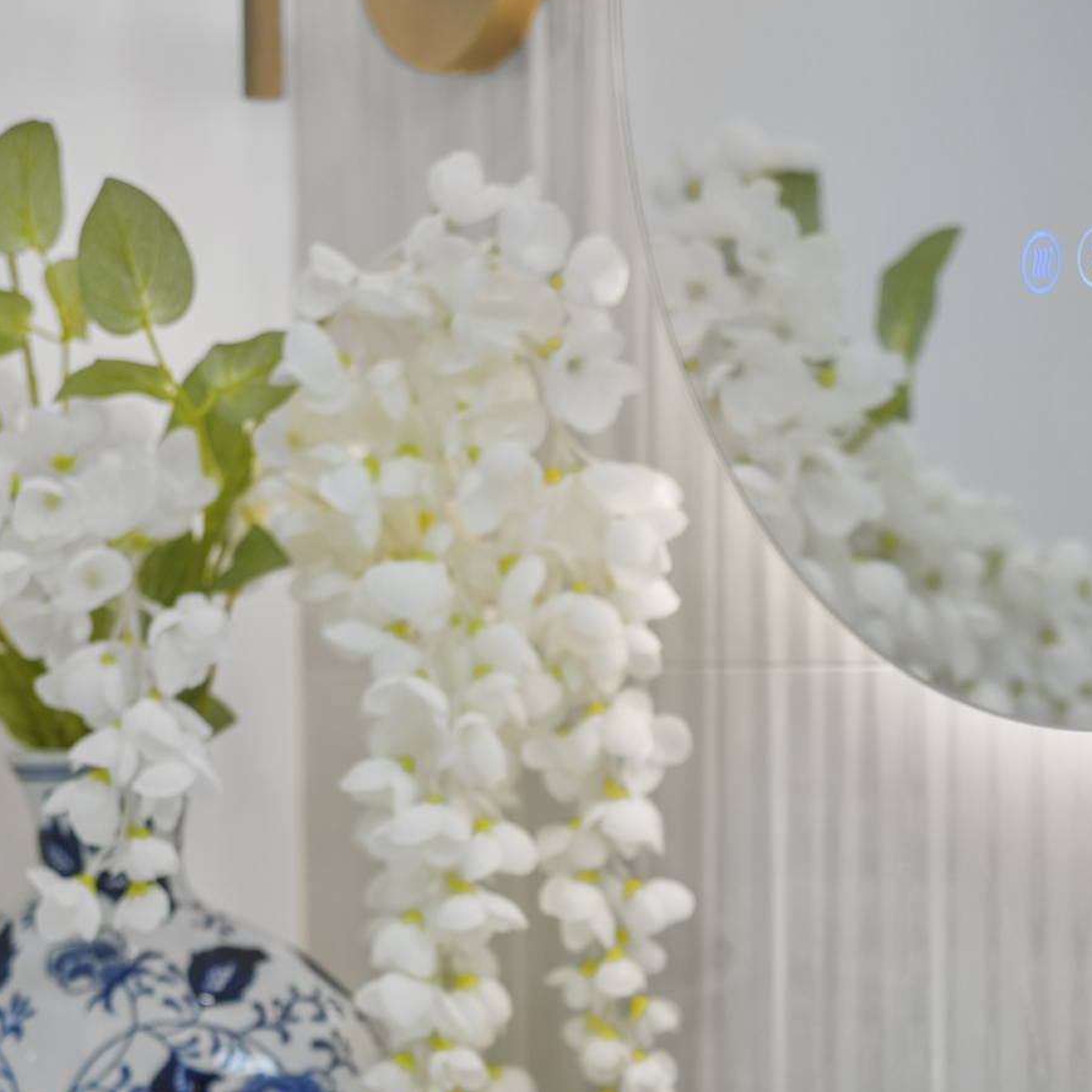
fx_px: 3926
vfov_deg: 15.5
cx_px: 547
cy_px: 1108
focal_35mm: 110
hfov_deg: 15.8
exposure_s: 1/125
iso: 400
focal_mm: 50
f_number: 2.5
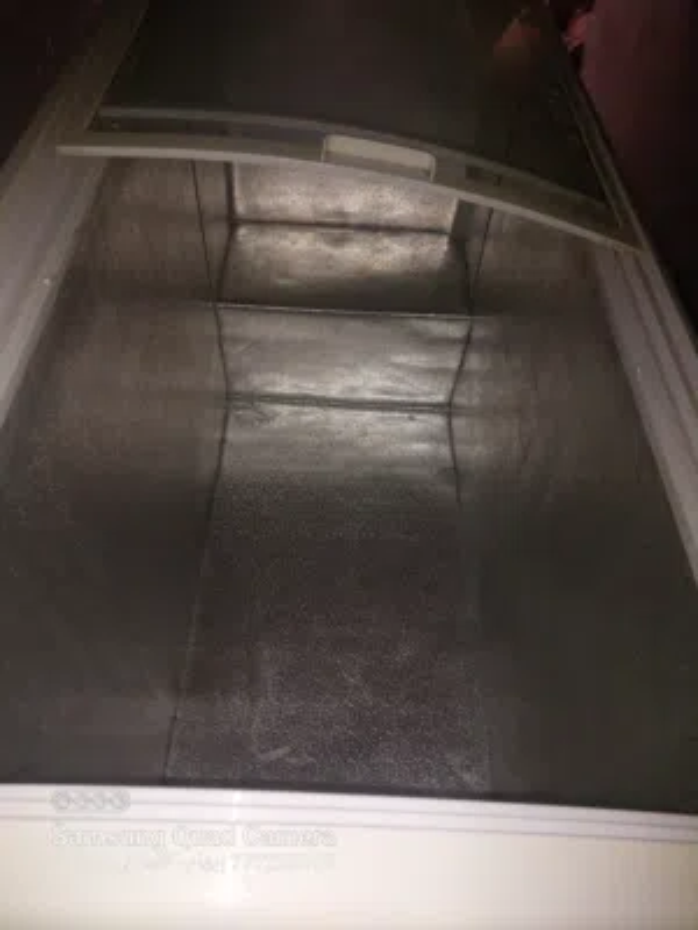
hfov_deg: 56.8
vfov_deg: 71.6
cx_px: 349
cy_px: 465
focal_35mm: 24
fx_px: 645
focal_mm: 5.23
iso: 320
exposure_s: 1/50
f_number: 1.8
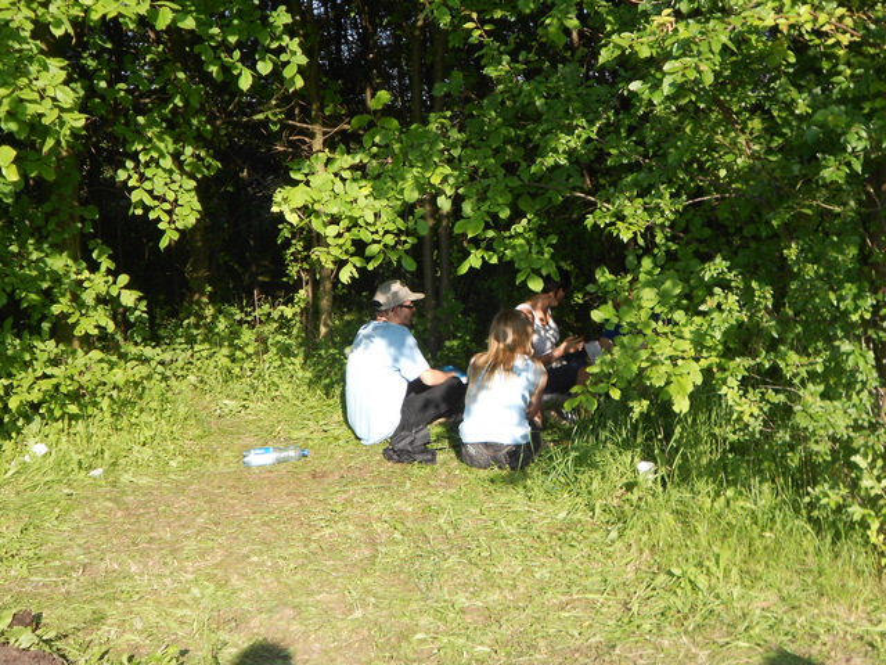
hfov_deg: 38.9
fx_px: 1254
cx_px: 443
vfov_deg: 29.7
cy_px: 332
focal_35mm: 49
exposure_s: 1/200
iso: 80
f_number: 4.5
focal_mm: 9
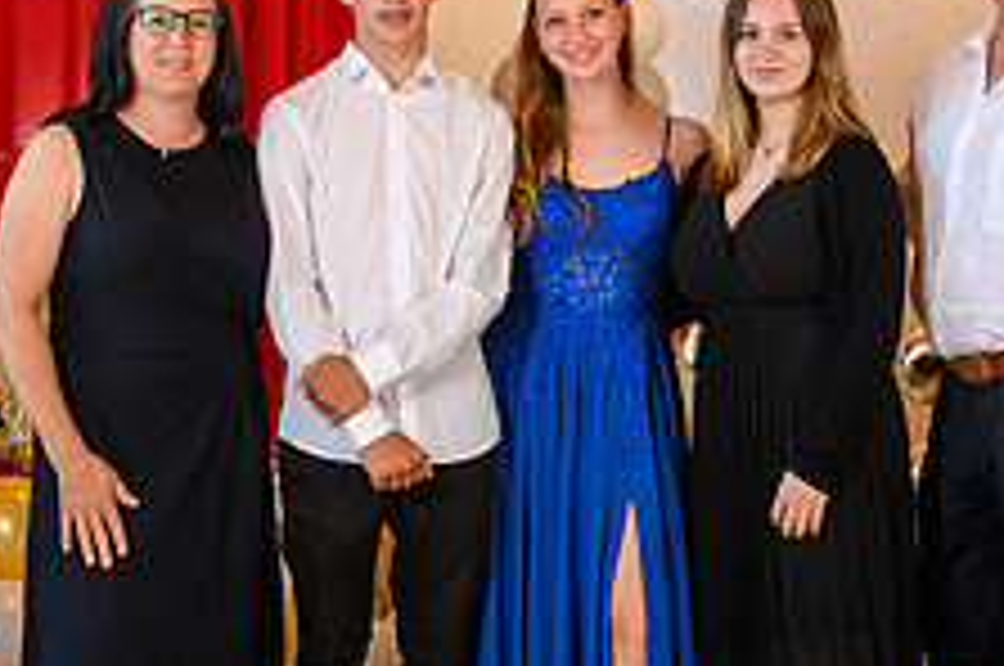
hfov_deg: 22.4
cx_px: 594
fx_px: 2534
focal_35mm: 91
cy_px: 225
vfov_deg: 15.0
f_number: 3.5
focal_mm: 35
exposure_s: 1/100
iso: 1250
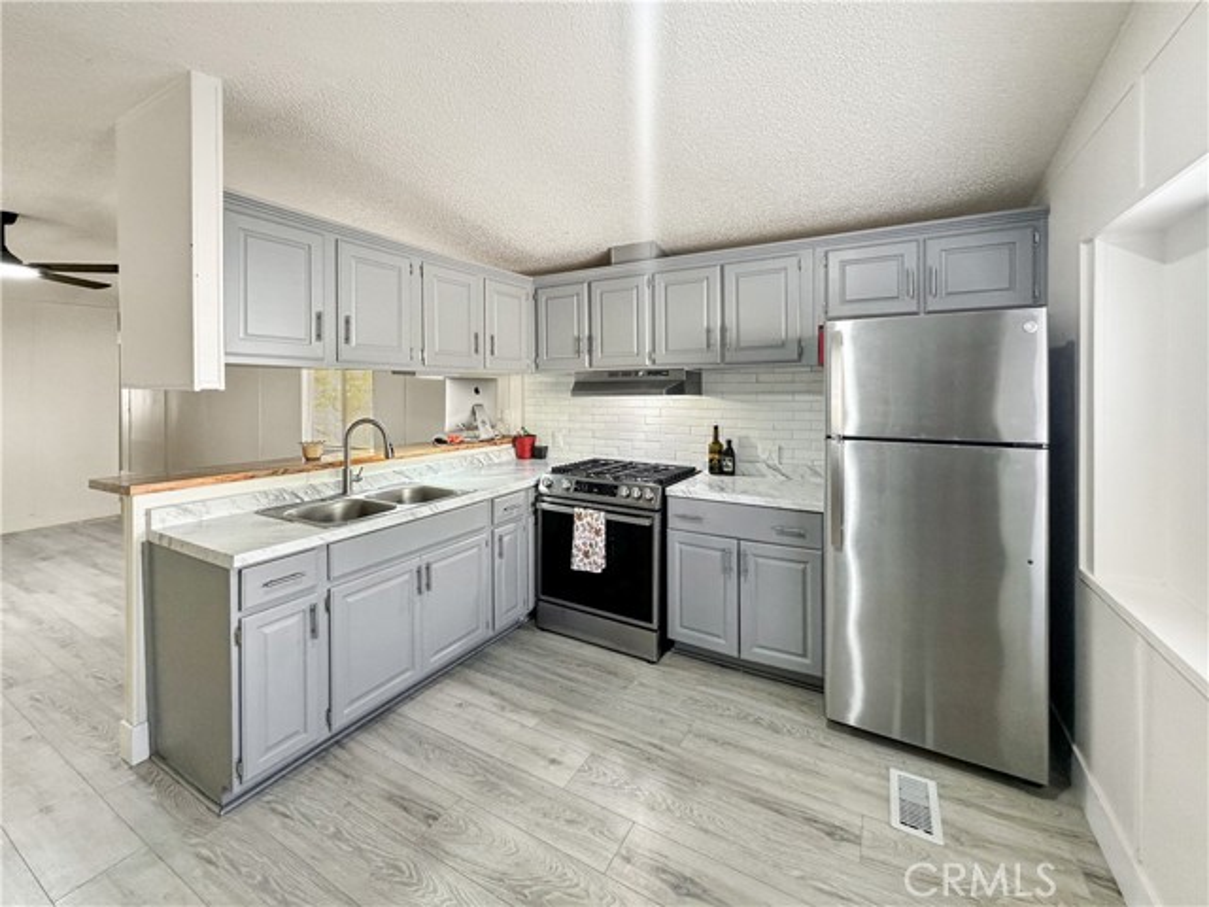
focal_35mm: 14
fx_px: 489
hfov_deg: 102.1
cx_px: 604
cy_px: 454
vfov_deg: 85.7
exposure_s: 1/120
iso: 200
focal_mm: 2.22
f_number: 2.2
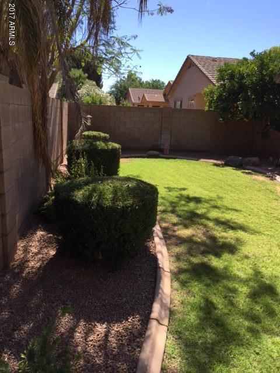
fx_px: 313
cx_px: 140
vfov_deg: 61.7
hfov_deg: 48.2
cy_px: 186
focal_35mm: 29
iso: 32
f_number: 2.2
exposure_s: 1/1099
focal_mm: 4.15
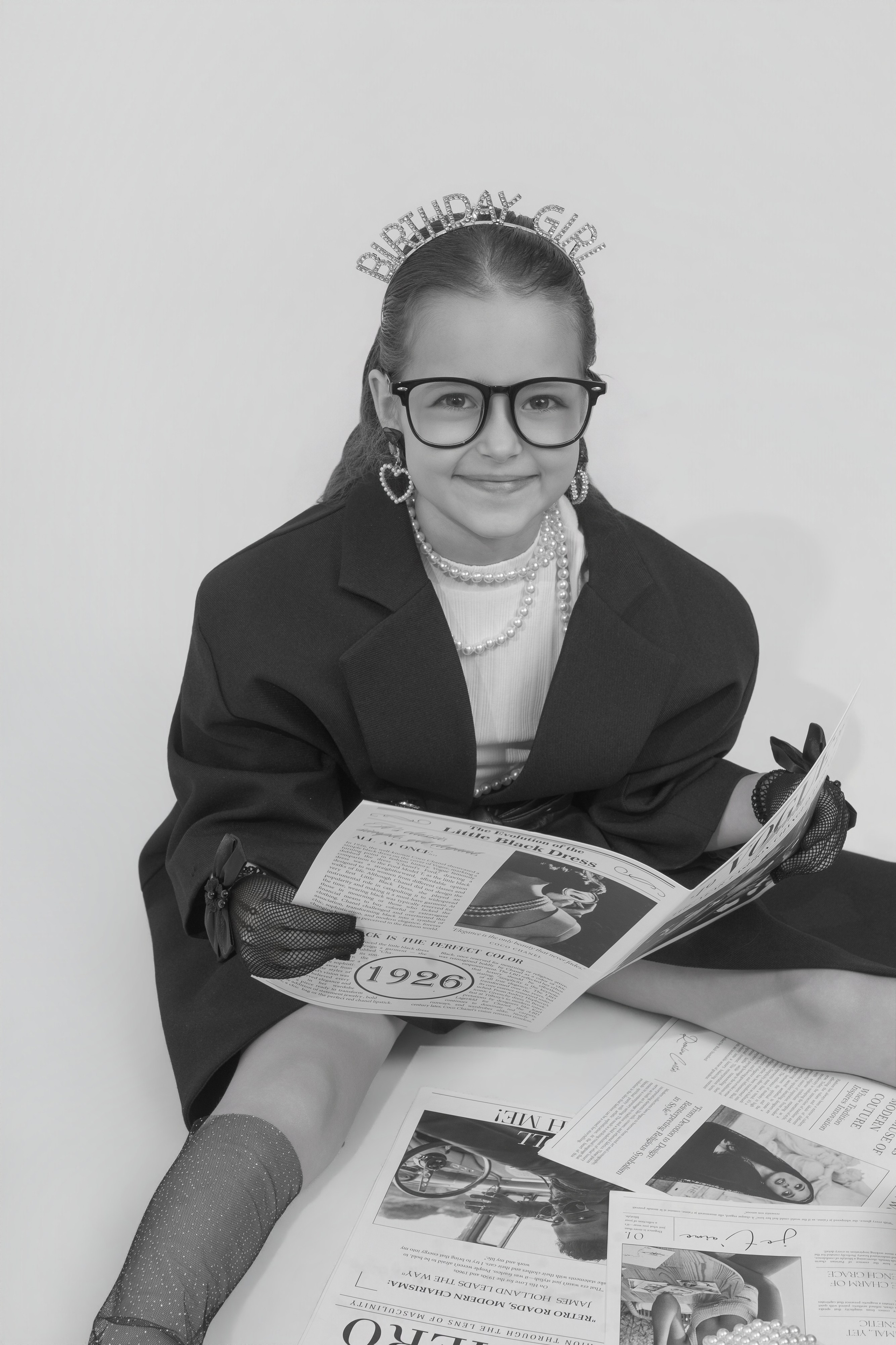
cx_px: 448
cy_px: 672
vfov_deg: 28.8
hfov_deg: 19.5
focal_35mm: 70
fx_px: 2613
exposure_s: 1/160
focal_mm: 70
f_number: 11
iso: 200
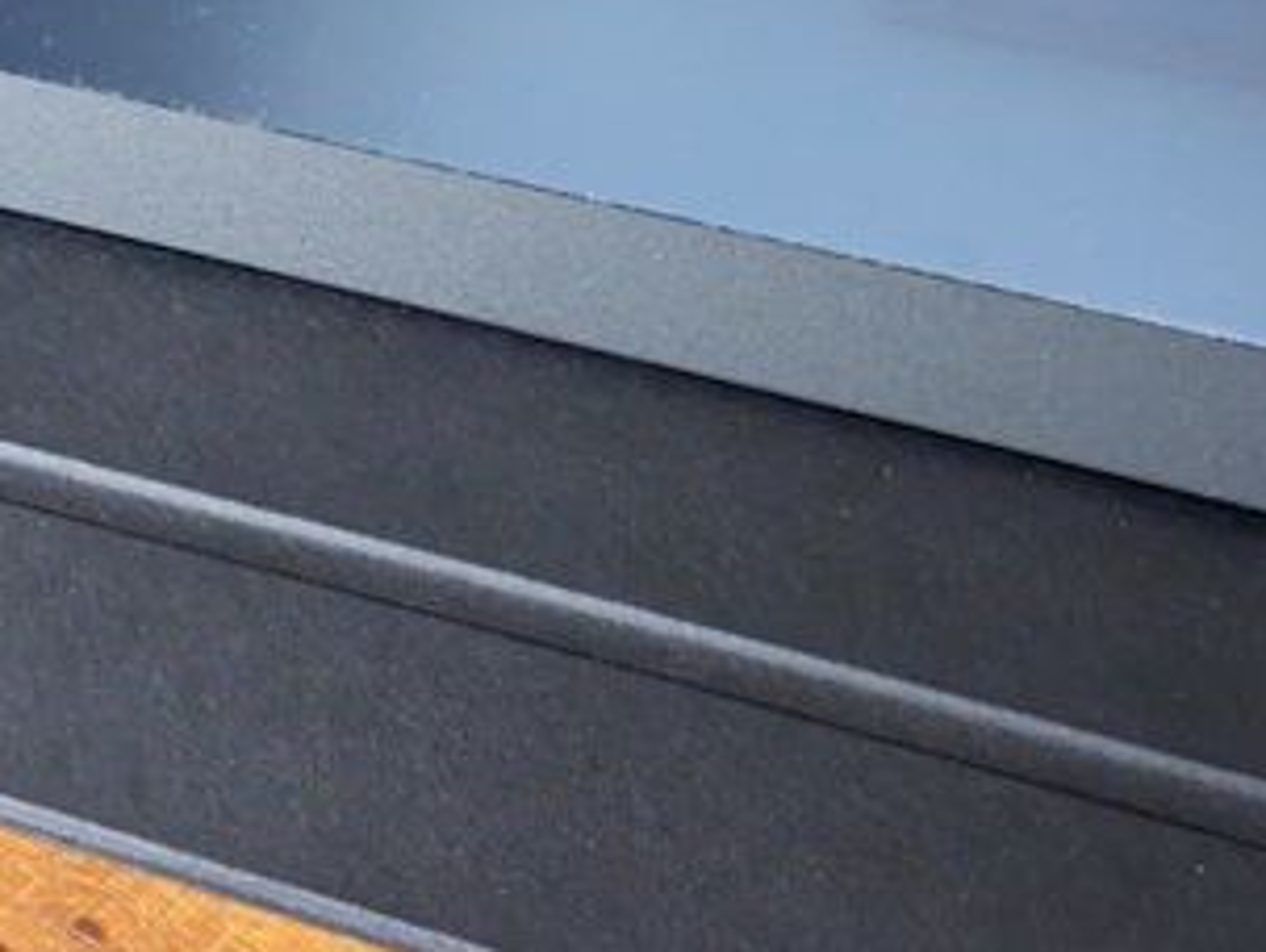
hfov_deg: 22.0
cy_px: 54
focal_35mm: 89
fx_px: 3259
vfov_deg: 16.4
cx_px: 719
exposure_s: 1/13
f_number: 1.8
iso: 1000
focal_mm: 4
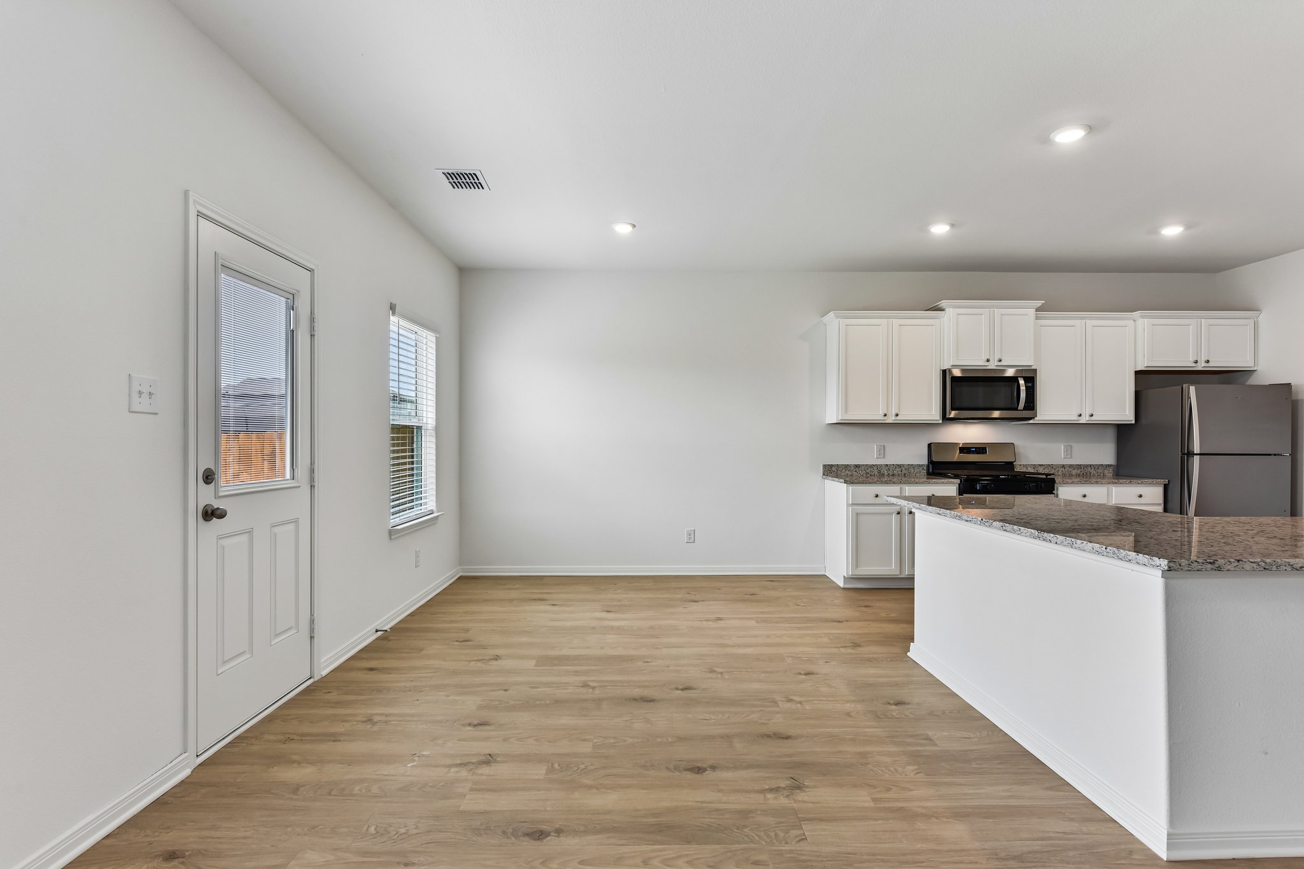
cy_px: 434
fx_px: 652
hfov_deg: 90.0
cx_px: 652
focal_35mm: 18
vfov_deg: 67.4
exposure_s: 1/20
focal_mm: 18
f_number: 8
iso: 125
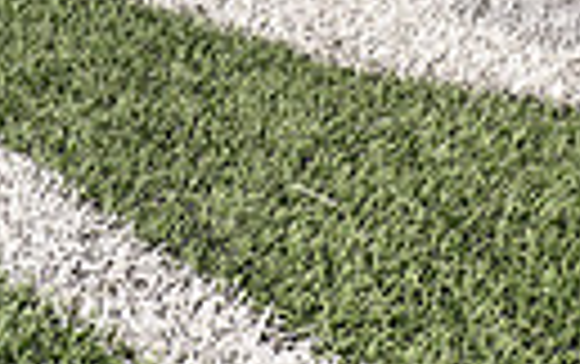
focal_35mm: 103
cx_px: 369
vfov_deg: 10.8
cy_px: -517
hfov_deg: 20.1
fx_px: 1630
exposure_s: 1/250
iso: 100
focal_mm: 29
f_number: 8
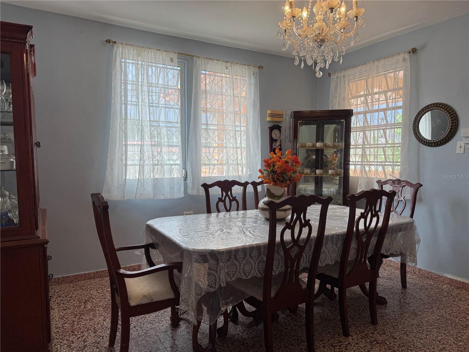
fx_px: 325
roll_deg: -0.8
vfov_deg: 56.8
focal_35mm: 24
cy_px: 176
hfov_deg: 71.6
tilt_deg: -3.9
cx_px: 234
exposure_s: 1/120
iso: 64
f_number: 1.78
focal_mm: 6.76
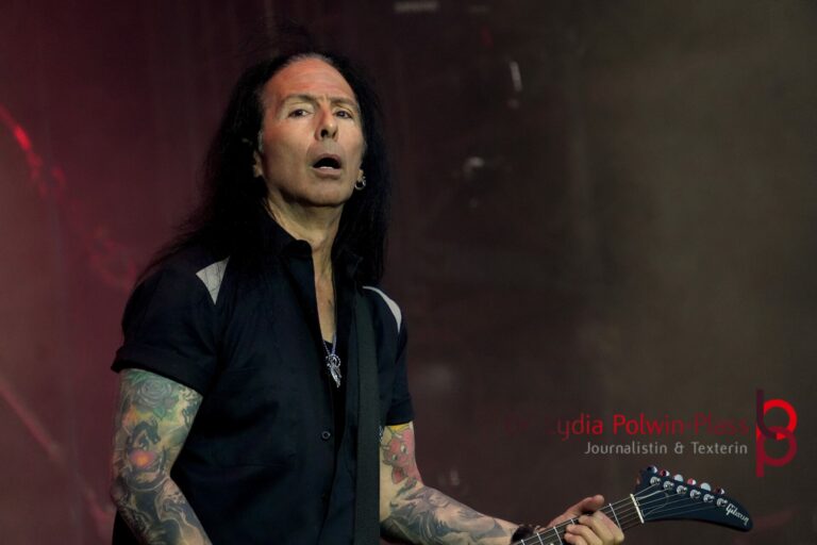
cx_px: 408
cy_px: 272
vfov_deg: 5.2
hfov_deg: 7.8
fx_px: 5957
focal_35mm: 262
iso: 4000
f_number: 6.3
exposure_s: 1/320
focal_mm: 175
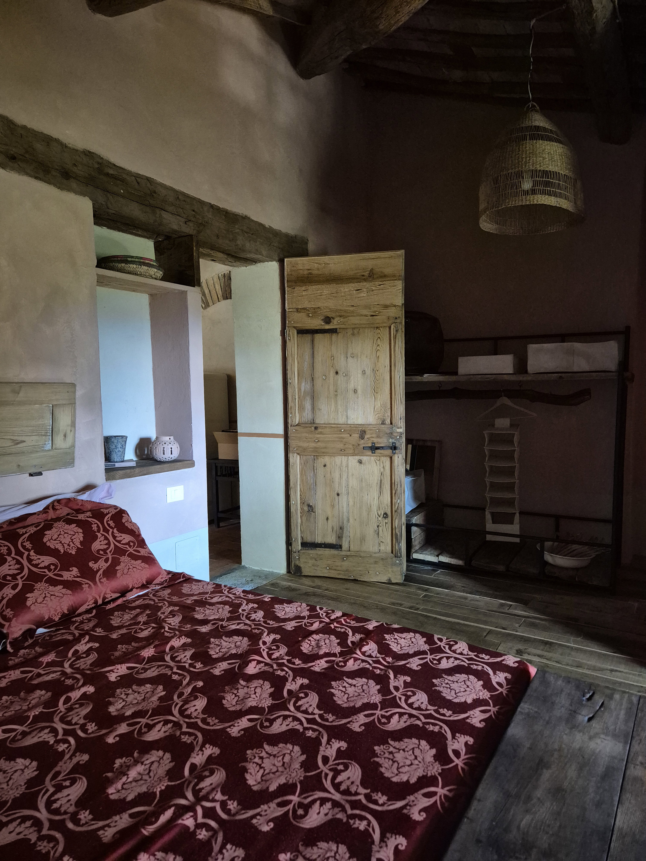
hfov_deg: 58.9
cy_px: 430
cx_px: 323
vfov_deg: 73.9
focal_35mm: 23
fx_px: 572
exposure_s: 1/50
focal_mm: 5.4
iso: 1600
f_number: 1.8
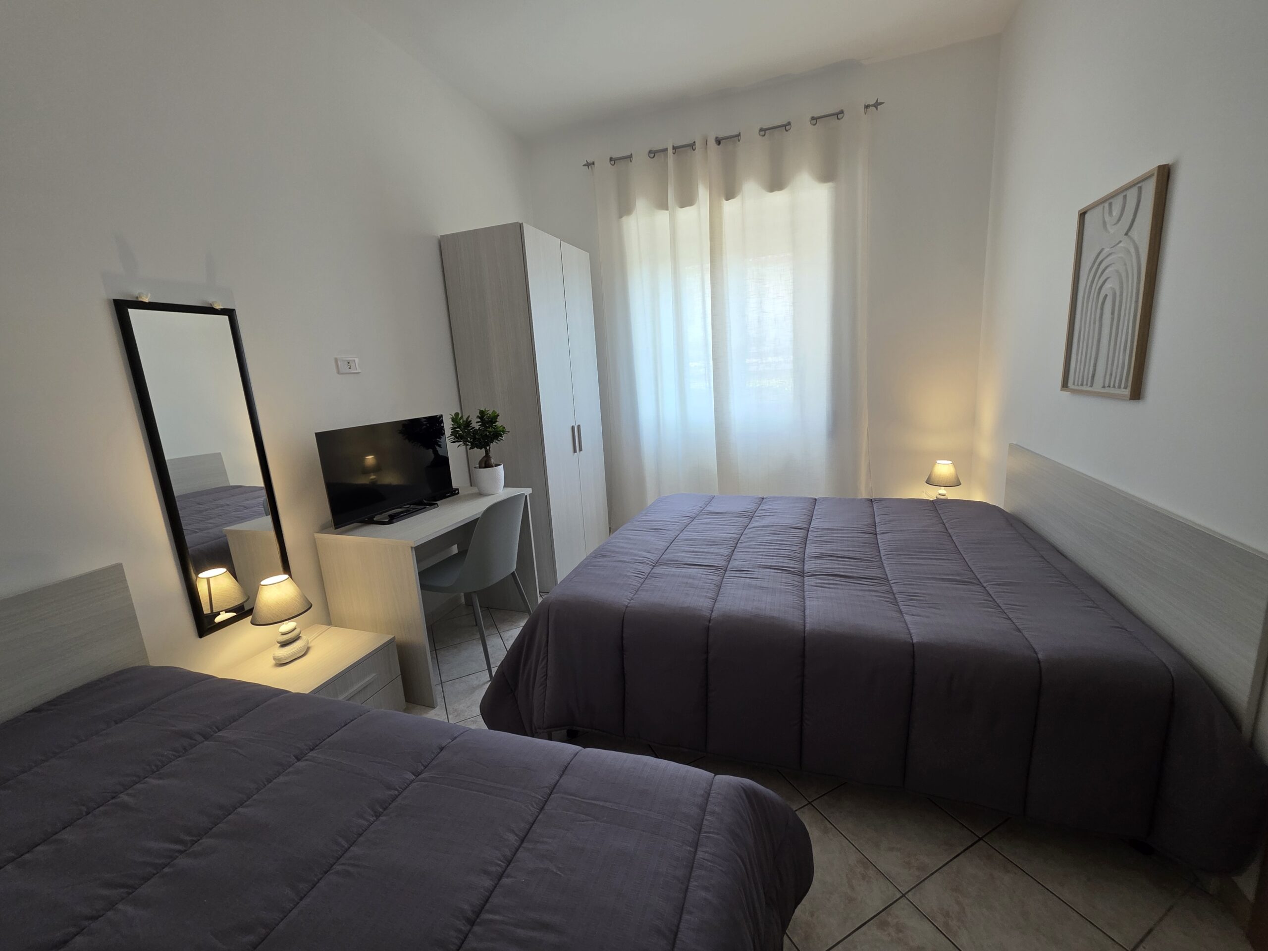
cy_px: 476
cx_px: 634
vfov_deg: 89.9
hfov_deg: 106.2
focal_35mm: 13
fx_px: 476
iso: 160
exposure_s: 1/120
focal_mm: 2.2
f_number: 1.9
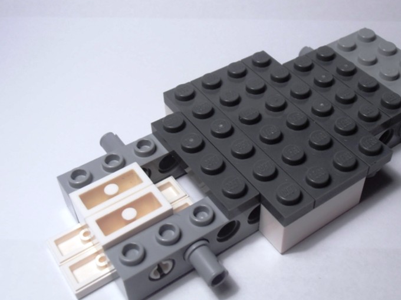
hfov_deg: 38.7
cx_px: 246
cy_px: 144
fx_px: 568
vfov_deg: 29.7
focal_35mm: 49
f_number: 3.9
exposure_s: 1/60
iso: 80
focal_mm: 6.61
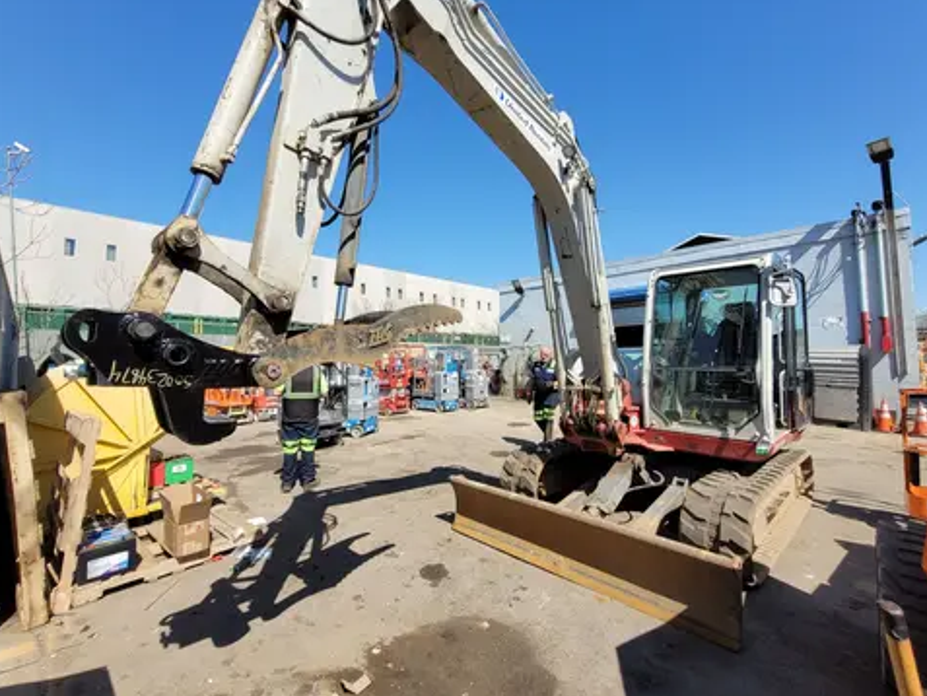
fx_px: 402
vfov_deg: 81.7
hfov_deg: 98.2
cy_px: 335
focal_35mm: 15
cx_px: 459
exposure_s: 1/1380
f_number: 2.2
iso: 40
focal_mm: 1.74
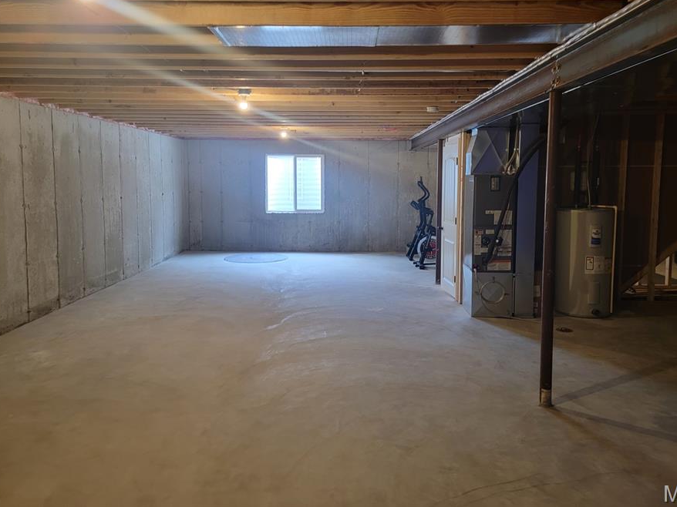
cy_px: 214
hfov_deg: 63.5
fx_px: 547
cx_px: 346
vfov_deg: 49.5
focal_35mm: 28
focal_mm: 6.7
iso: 250
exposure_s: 1/40
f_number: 1.8
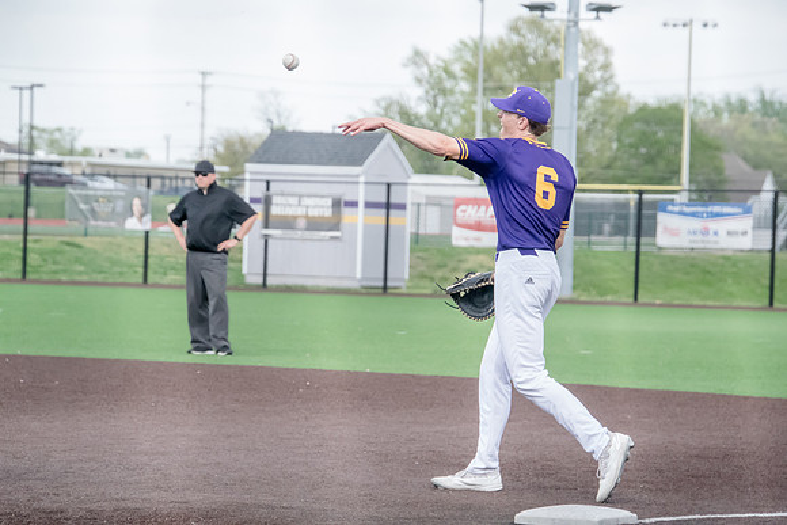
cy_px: 262
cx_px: 394
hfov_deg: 10.2
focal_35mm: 202
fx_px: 4428
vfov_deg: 6.8
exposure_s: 1/2500
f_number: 5.6
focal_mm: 135
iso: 2500
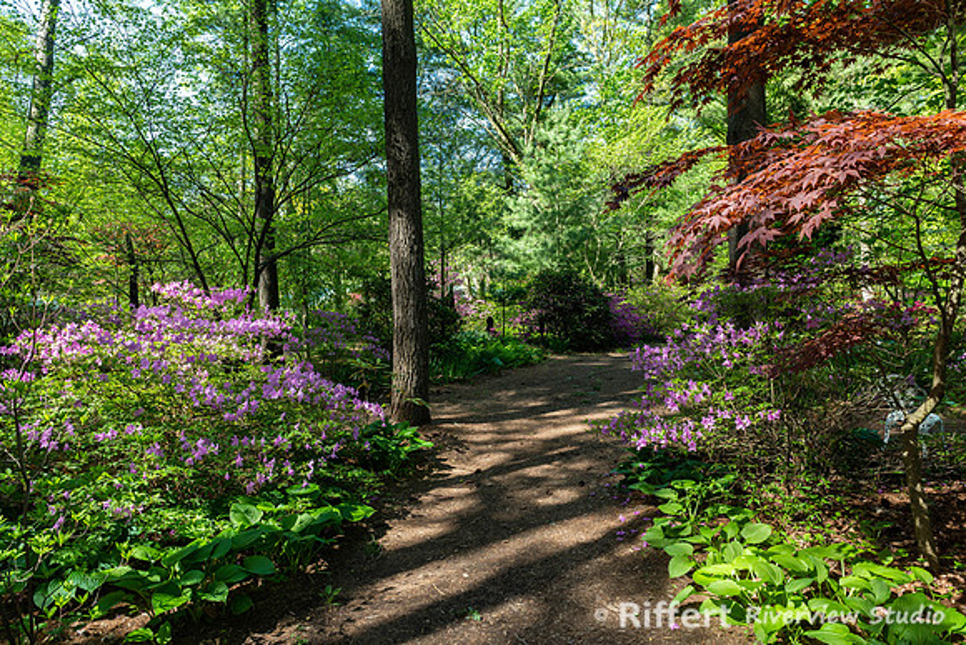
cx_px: 483
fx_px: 644
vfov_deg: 53.2
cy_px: 322
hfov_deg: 73.7
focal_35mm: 24
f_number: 8
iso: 450
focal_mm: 24
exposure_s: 1/160
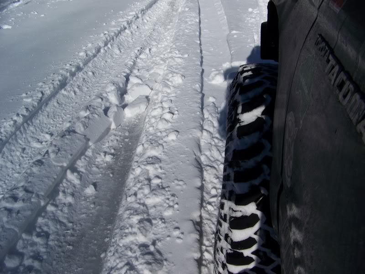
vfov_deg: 39.7
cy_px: 137
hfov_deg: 51.4
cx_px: 182
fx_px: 380
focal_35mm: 36
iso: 64
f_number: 5.6
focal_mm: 5.85
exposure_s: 1/800
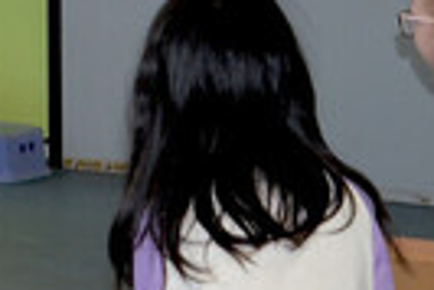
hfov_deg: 8.4
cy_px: -262
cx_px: -441
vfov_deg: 5.8
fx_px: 2788
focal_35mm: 231
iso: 640
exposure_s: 1/80
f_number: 10
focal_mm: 32
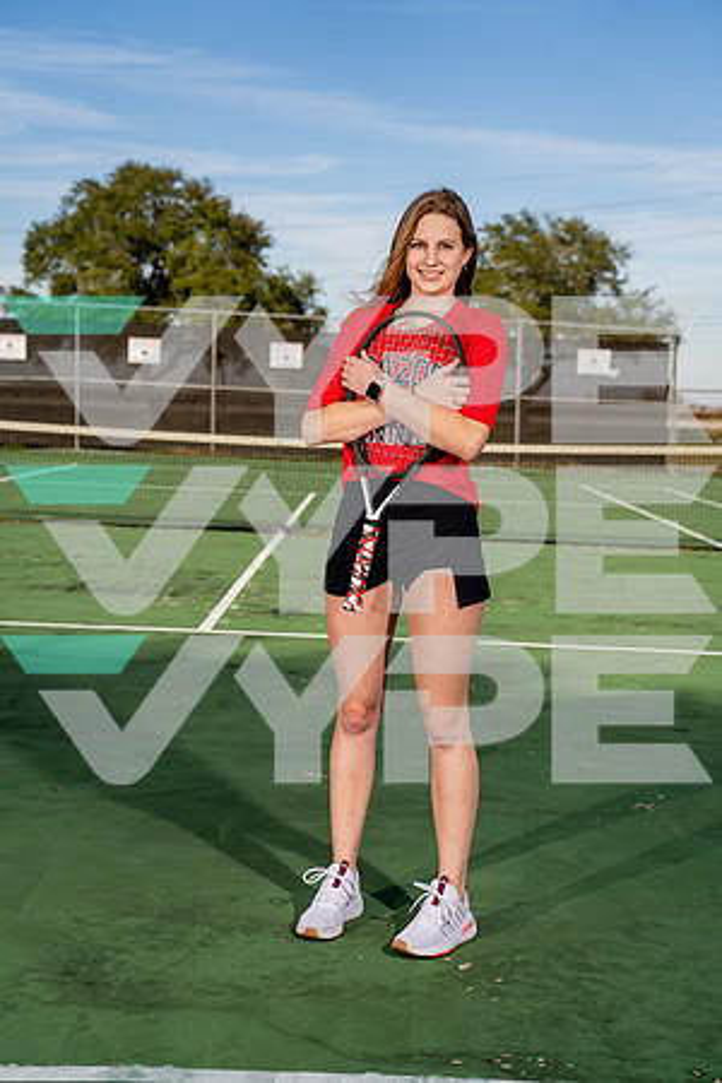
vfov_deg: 36.9
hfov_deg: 25.1
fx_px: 1624
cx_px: 361
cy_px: 542
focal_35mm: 54
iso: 100
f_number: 4
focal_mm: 54
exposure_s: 1/1250
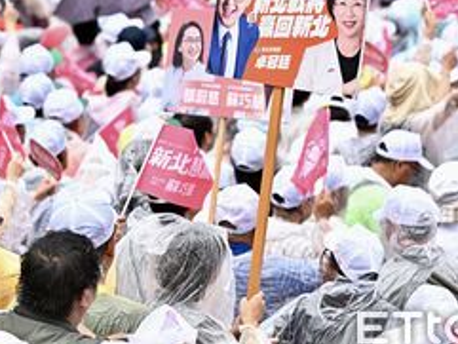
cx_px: 323
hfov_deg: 6.5
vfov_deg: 4.9
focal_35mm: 303
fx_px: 4011
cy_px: 113
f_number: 5.6
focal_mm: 190
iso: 500
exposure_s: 1/400
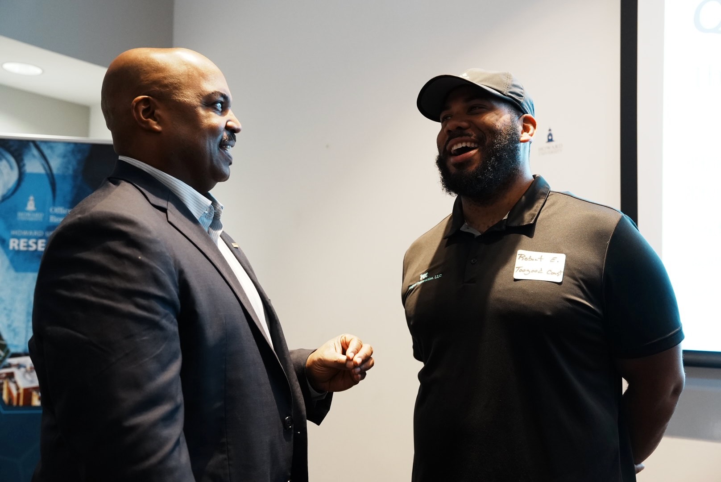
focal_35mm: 39
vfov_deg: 34.3
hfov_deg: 49.5
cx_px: 360
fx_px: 782
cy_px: 241
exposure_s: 1/200
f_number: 4
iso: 4000
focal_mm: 39
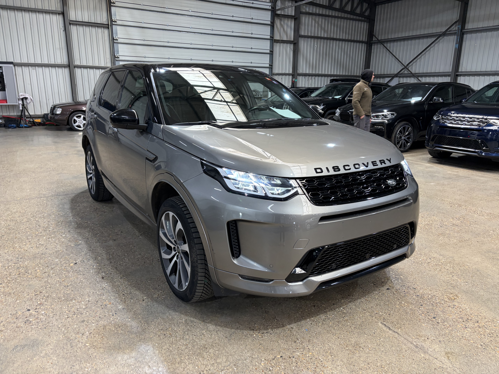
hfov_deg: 67.3
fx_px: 375
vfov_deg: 53.1
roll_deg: -1.4
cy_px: 187
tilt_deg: -13.7
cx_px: 250
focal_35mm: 26
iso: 125
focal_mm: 5.96
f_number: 1.6
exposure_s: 1/55
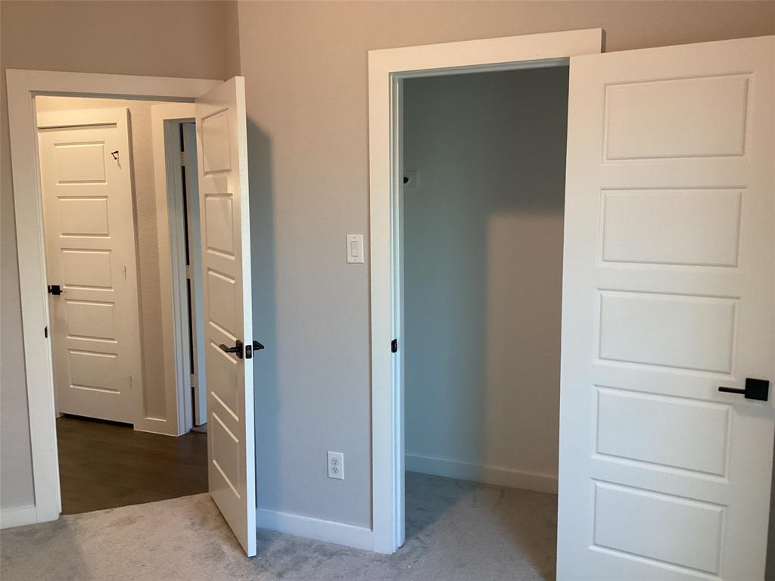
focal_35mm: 31
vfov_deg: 45.4
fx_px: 694
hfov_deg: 58.4
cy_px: 290
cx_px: 388
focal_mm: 3.3
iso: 320
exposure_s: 1/60
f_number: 2.4
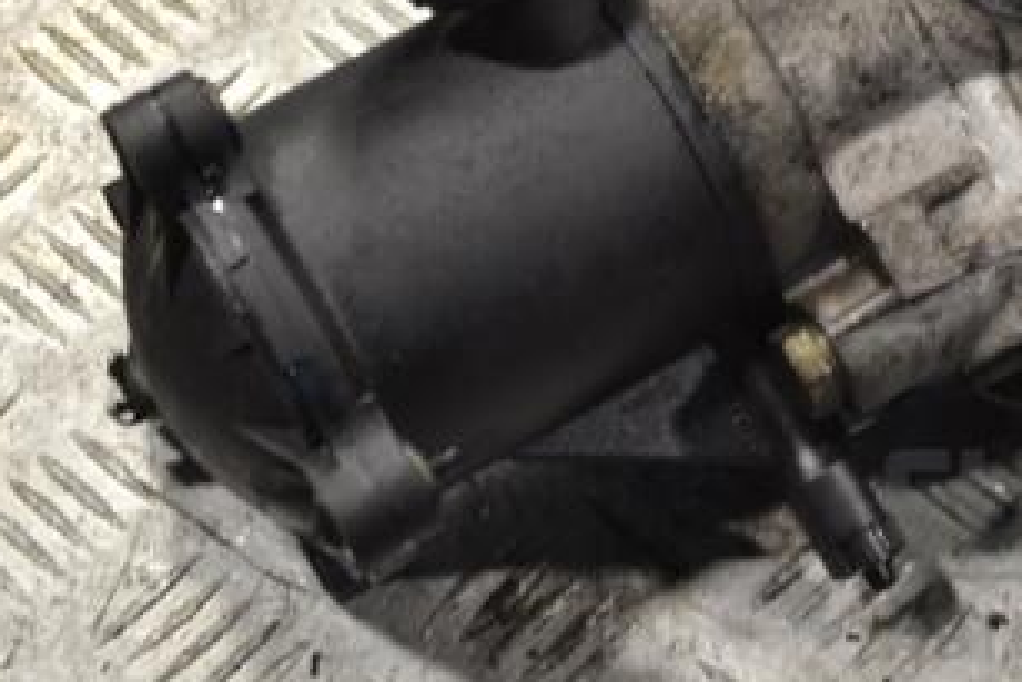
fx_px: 3493
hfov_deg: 16.5
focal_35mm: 123
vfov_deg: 11.1
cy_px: 57
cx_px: 822
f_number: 5.3
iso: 400
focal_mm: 42
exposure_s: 1/60
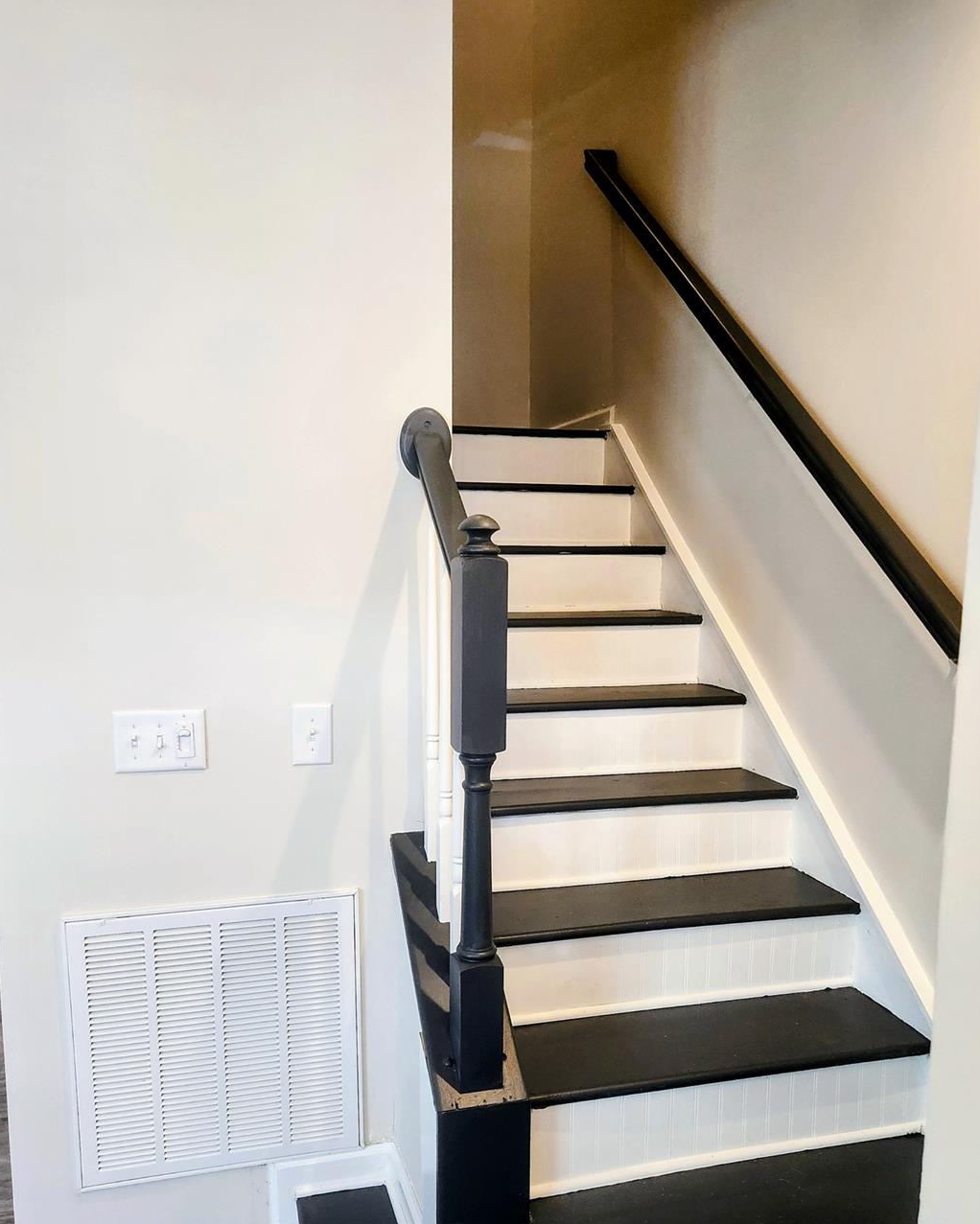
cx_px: 479
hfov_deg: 53.2
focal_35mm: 27
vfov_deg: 63.8
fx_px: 979
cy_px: 688
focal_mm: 5.4
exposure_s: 1/120
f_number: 1.8
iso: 250
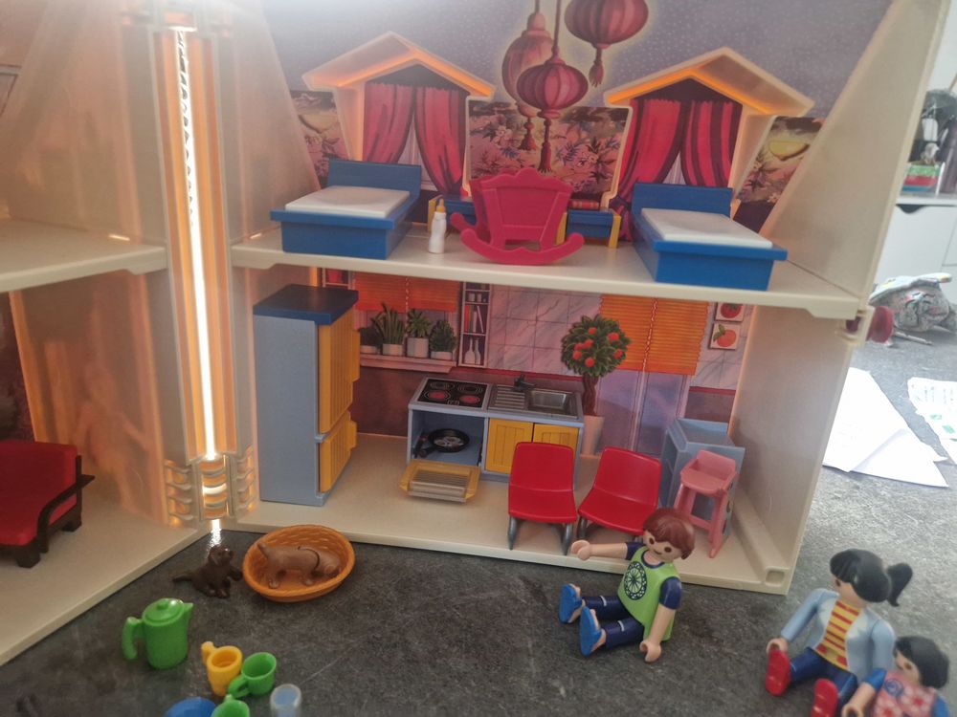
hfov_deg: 73.9
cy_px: 358
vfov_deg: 58.9
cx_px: 478
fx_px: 636
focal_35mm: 23
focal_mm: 5.4
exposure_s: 1/50
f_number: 1.8
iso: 800
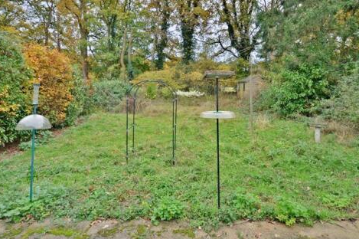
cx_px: 181
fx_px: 209
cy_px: 82
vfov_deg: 58.2
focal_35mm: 21
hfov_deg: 81.2
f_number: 8
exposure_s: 1/60
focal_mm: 10
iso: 500
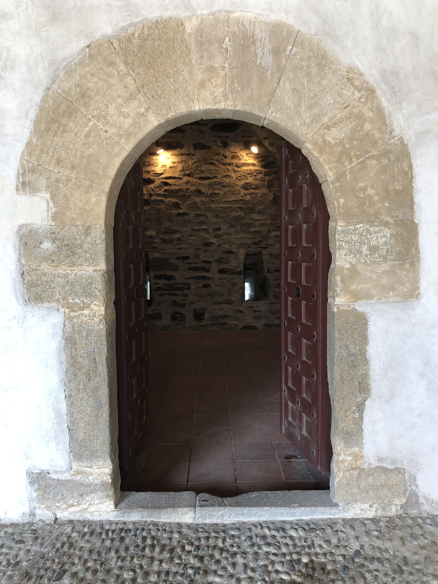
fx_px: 472
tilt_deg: -4.2
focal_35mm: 28
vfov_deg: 63.4
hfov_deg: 49.7
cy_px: 292
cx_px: 219
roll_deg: +1.5
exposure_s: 1/50
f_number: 1.8
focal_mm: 4
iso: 32
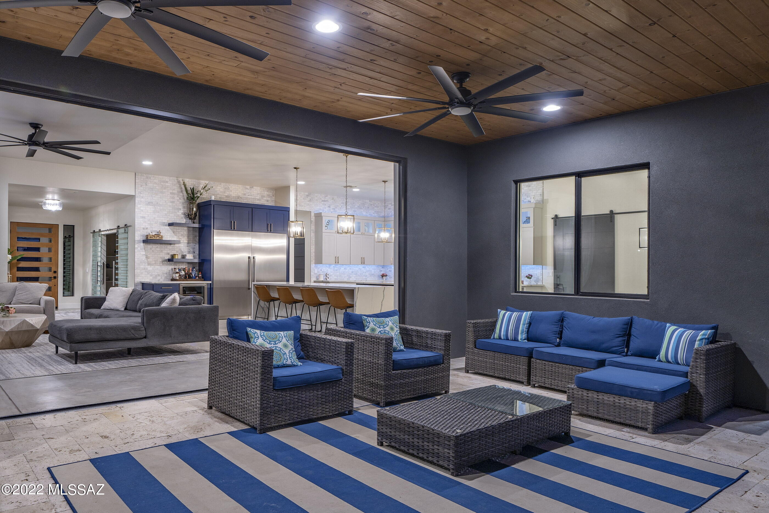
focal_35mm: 18
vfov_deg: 67.4
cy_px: 256
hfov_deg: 90.0
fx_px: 384
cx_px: 384
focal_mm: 18
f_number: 5.6
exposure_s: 1
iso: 100
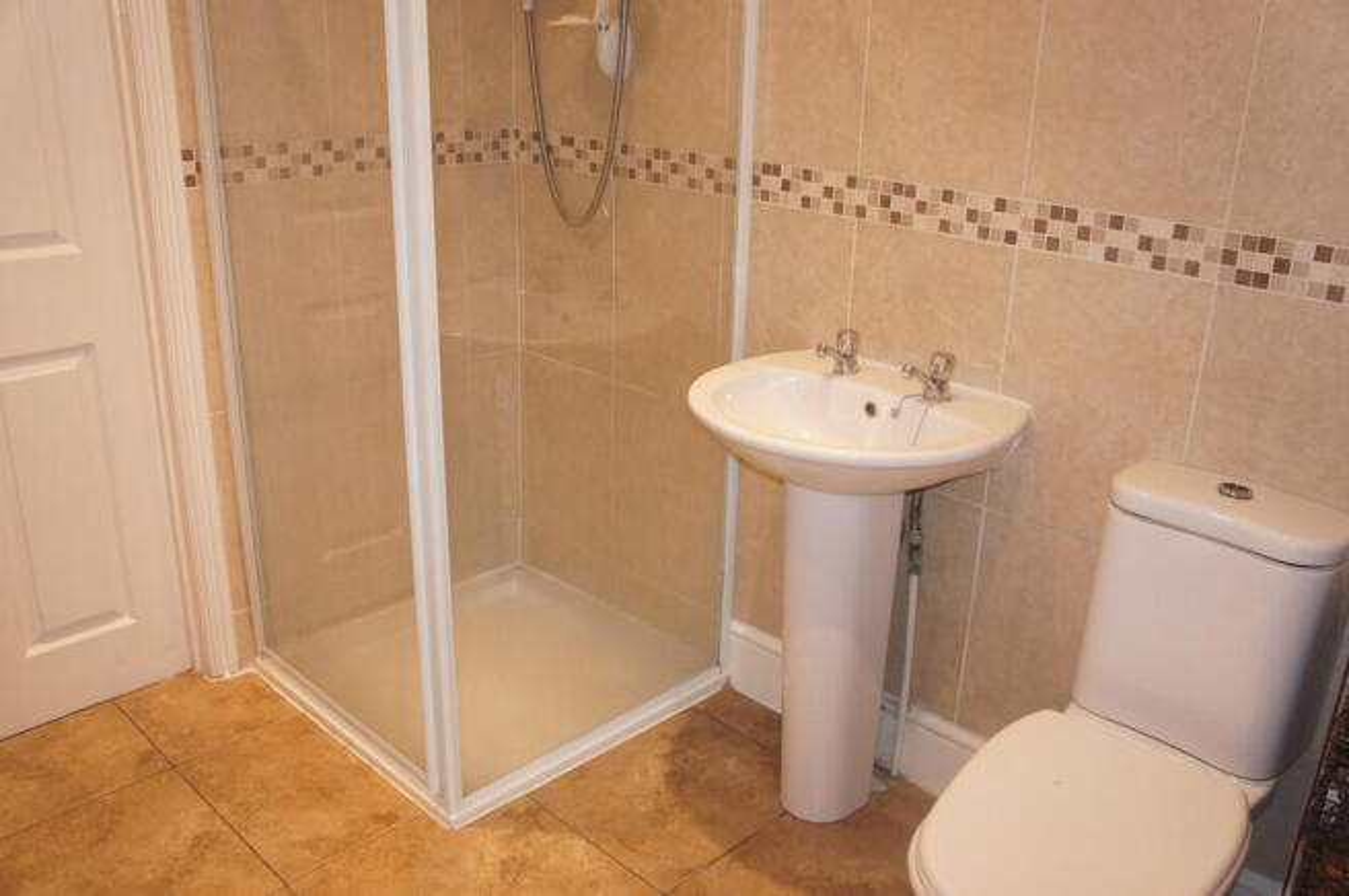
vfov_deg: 43.5
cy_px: 448
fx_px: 1123
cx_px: 674
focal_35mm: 30
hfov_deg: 62.0
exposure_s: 1/60
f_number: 4
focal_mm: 20
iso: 800
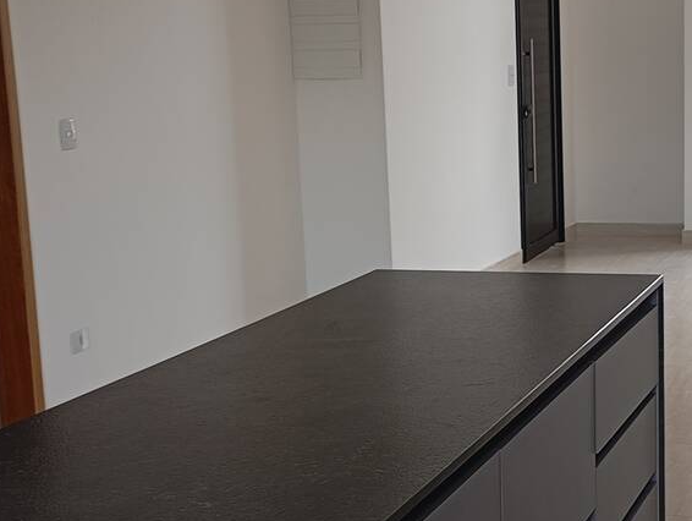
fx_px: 1421
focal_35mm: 71
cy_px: 334
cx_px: 516
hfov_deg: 27.0
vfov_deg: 20.7
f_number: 1.8
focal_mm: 4.27
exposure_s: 1/60
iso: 117
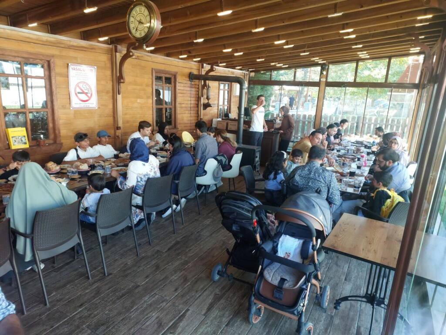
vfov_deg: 58.9
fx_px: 296
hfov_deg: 73.9
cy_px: 168
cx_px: 223
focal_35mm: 23
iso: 100
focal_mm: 5.06
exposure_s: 1/60
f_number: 1.8
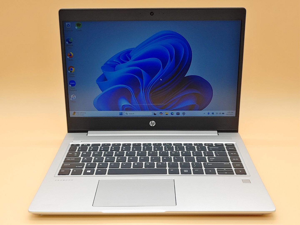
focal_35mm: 39
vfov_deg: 36.8
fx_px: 338
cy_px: 112
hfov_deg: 47.9
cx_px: 150
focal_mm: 4.36
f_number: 1.8
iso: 50
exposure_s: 1/122
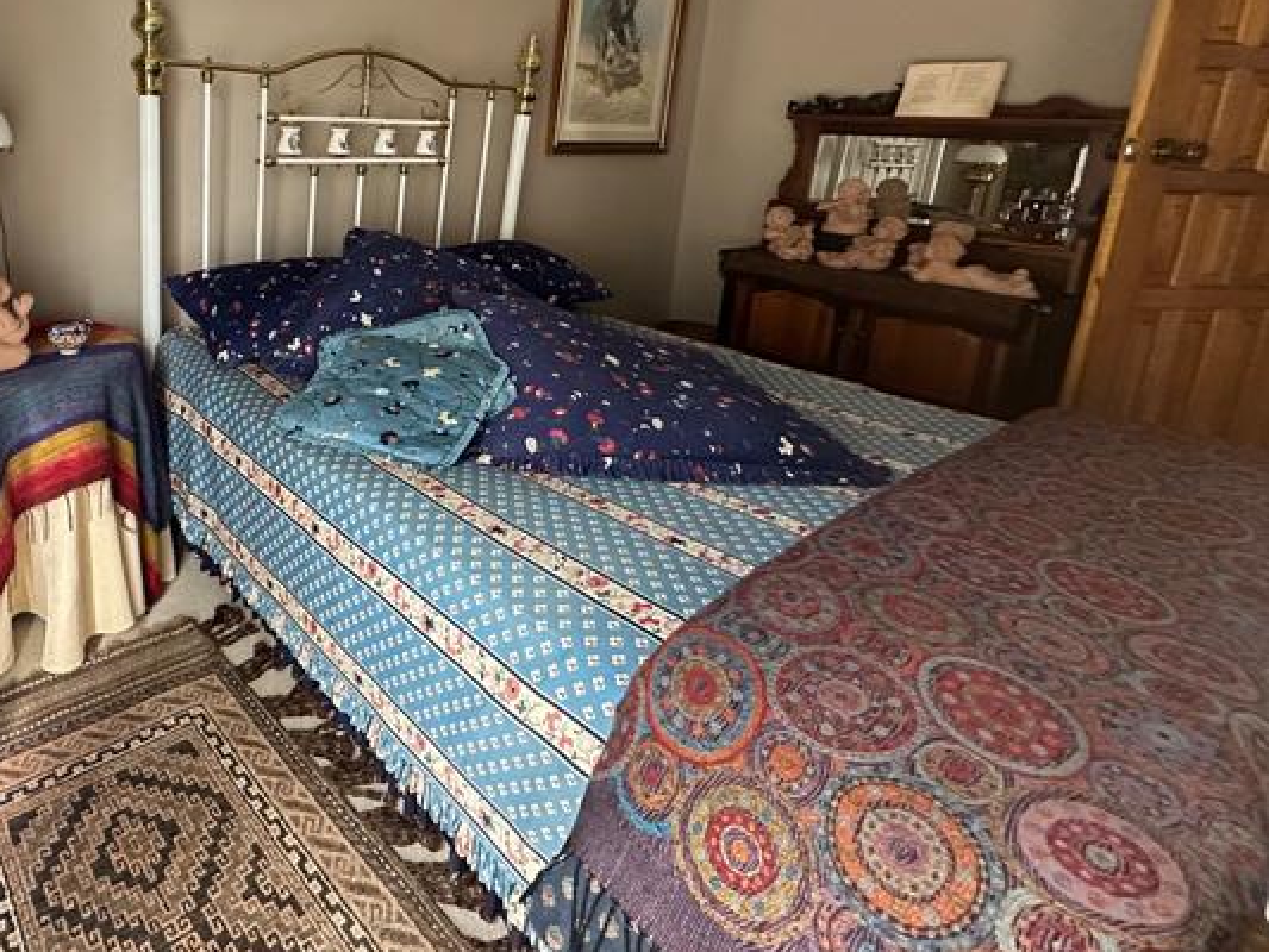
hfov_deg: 73.6
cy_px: 281
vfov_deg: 61.1
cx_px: 324
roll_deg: -2.2
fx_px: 770
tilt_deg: -9.8
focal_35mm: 21
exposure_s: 1/60
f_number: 2.2
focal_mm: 2.22
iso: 500
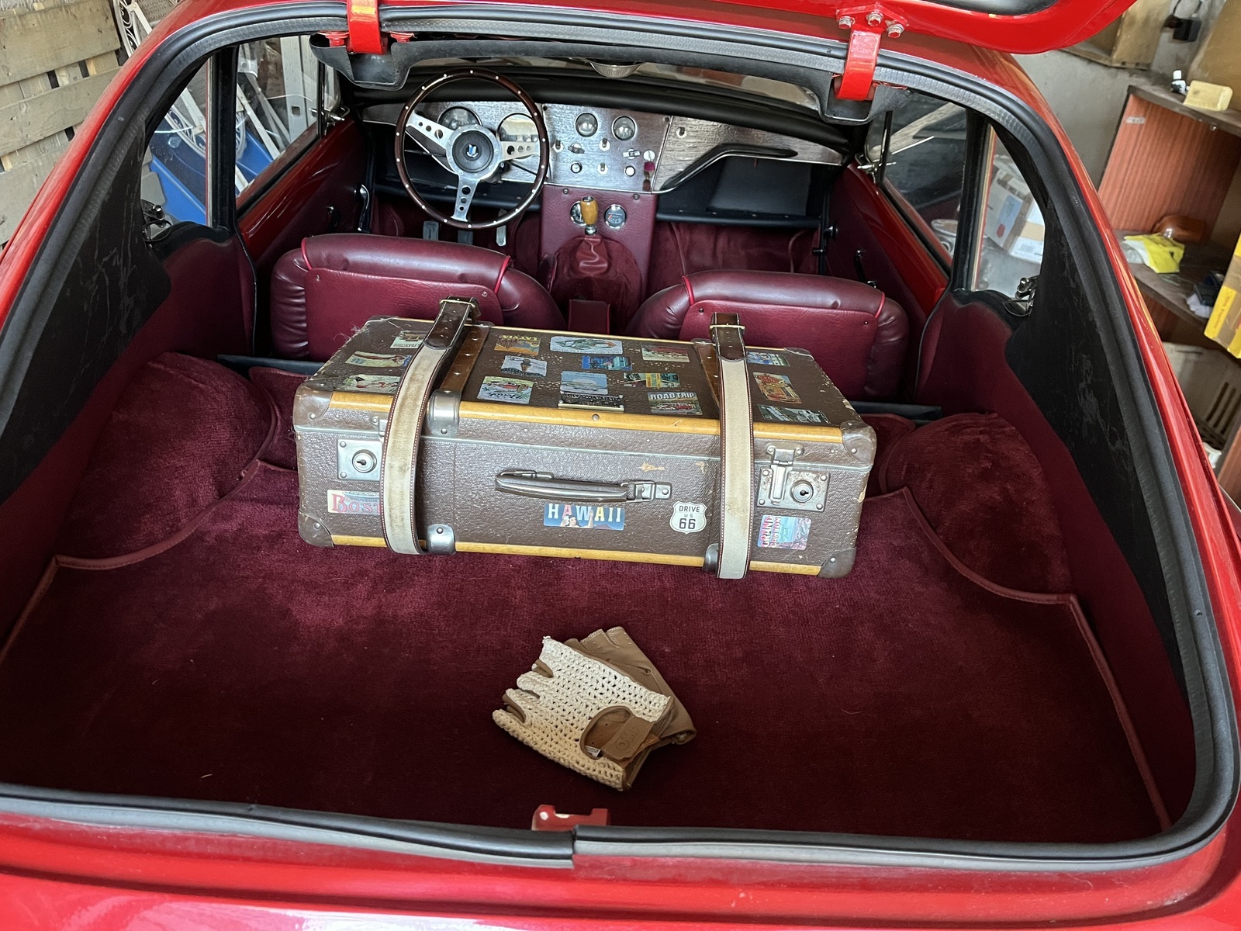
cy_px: 466
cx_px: 620
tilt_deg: -31.6
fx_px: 932
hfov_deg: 67.3
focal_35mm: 26
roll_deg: -6.2
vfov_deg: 53.1
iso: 500
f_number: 1.6
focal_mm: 5.1
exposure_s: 1/50
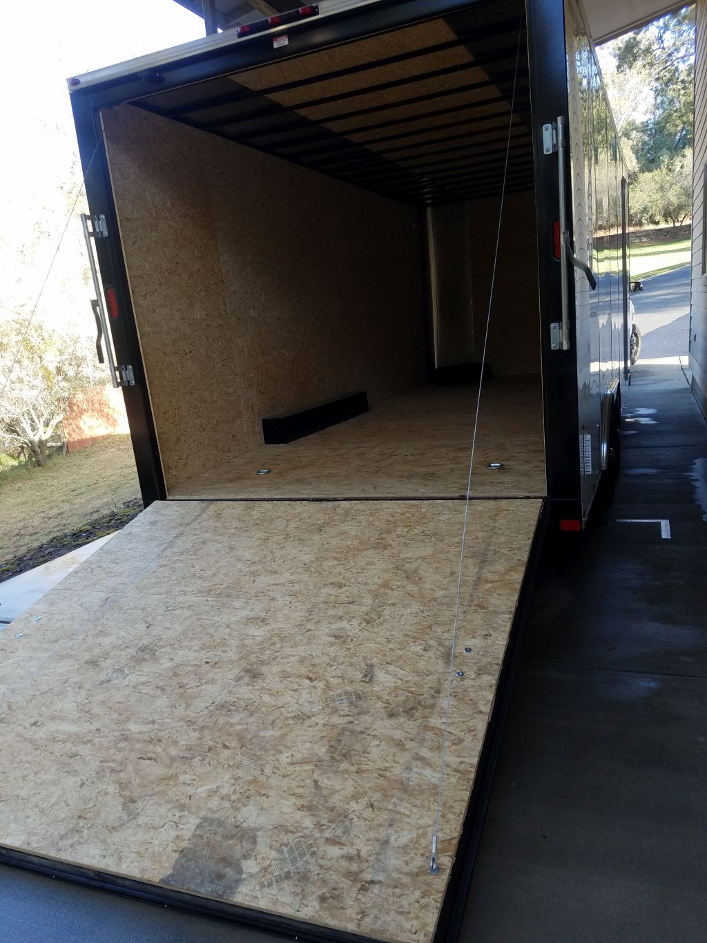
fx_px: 708
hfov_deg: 53.1
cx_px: 354
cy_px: 472
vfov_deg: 67.3
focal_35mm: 26
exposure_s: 1/195
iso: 50
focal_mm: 4.2
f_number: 1.7
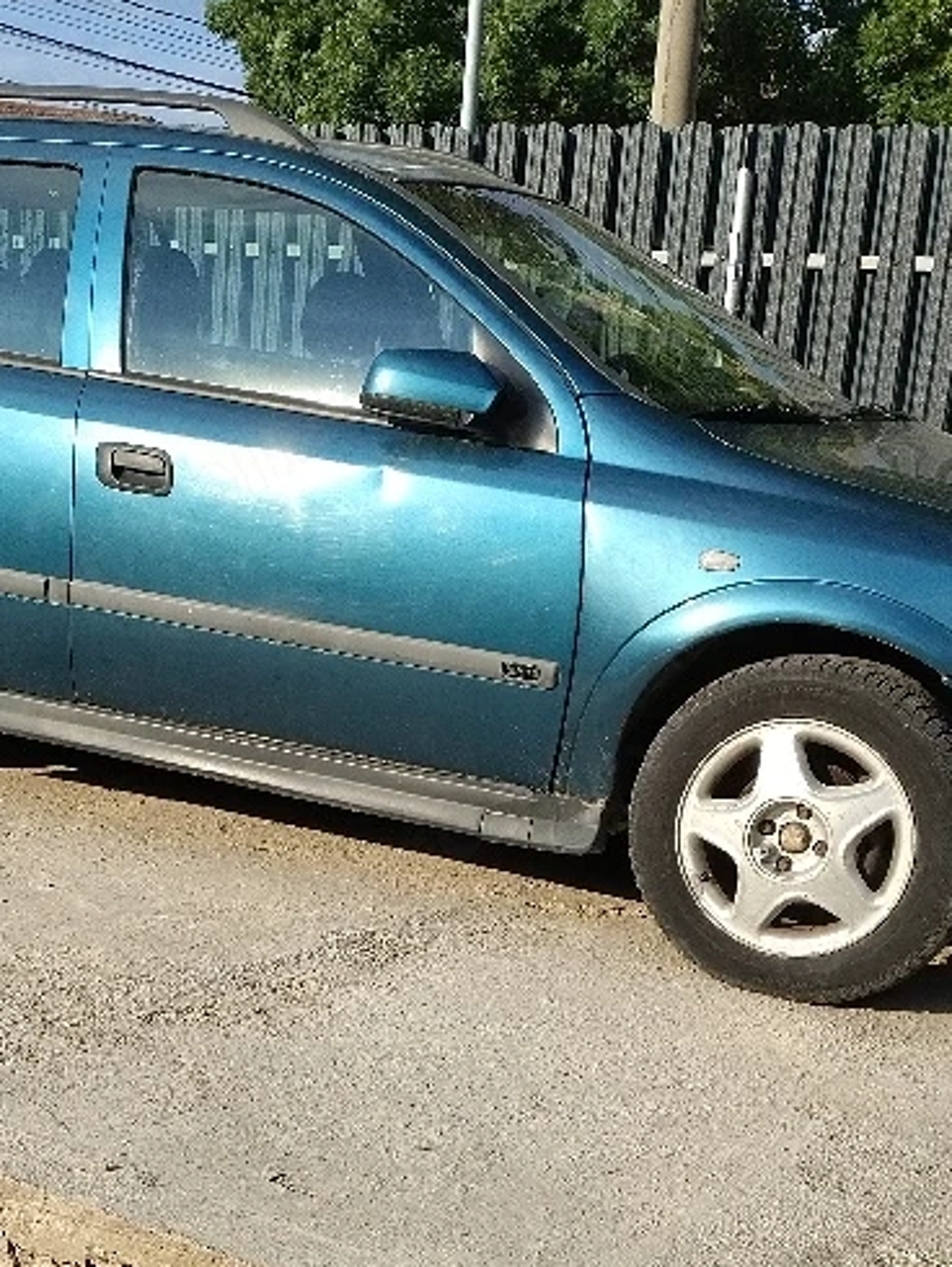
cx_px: 349
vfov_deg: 36.2
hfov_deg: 28.5
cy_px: 1014
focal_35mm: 51
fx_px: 1868
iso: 145
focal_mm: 4.71
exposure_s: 1/1667
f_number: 1.7
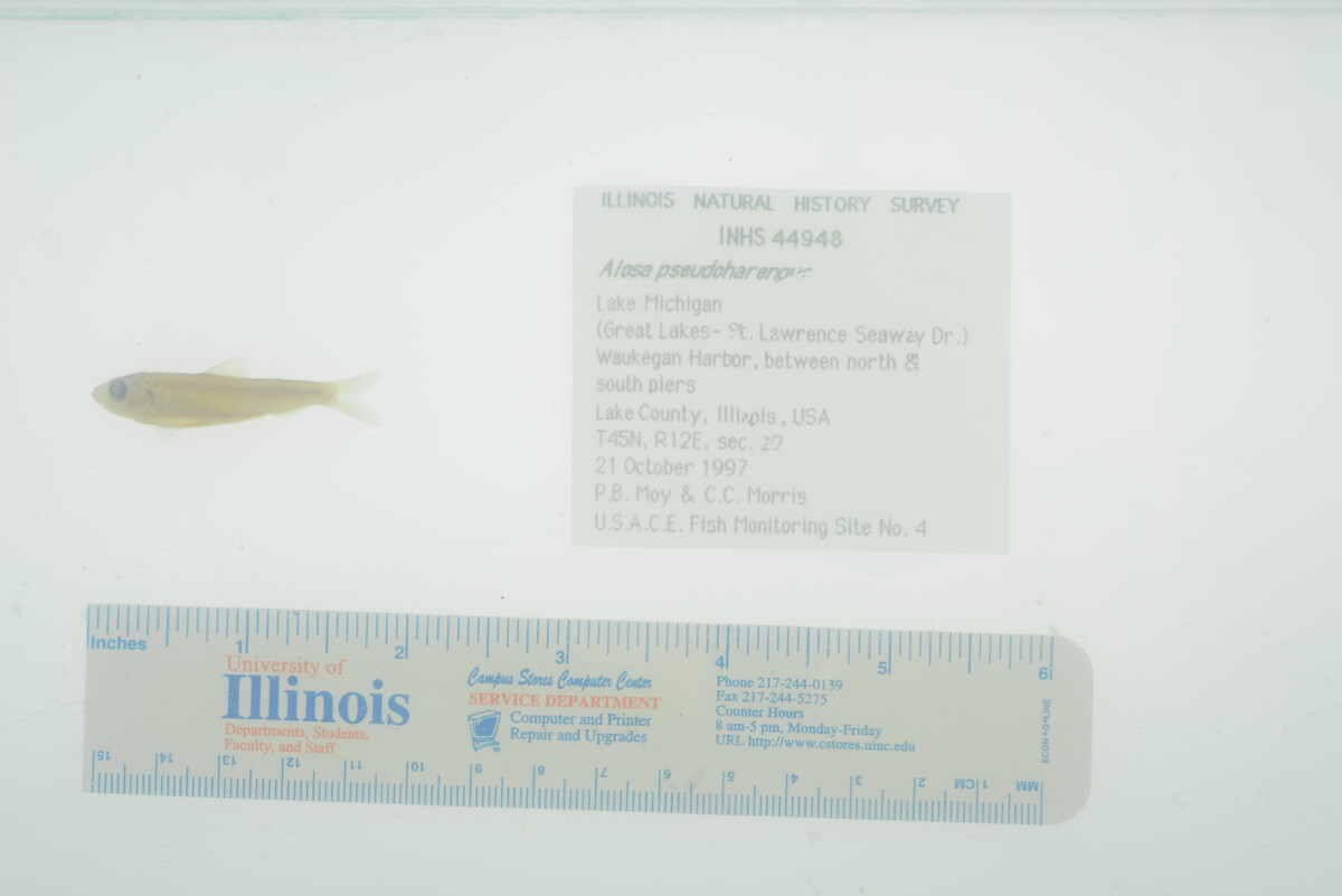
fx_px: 2237
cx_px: 671
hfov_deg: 33.4
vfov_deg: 22.6
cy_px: 448
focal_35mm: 60
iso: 100
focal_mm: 60
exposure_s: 1/40
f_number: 14
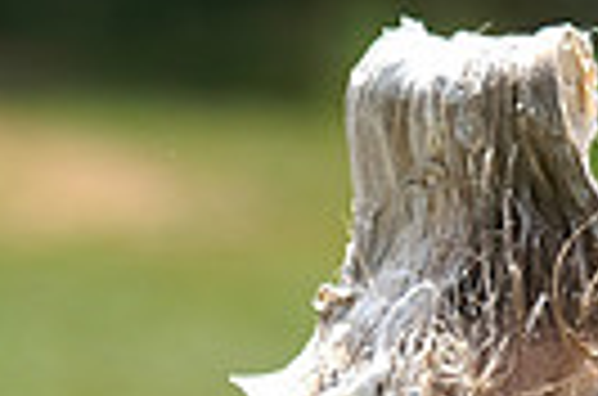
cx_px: 400
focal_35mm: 721
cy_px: 526
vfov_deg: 1.9
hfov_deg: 2.9
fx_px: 11948
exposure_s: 1/500
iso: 100
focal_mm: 110
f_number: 5.6
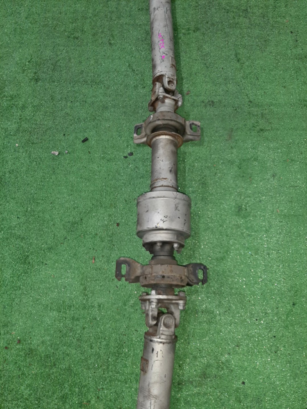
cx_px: 154
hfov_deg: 53.1
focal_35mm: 26
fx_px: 307
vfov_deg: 67.3
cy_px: 204
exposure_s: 1/33
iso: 181
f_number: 1.7
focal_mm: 3.93
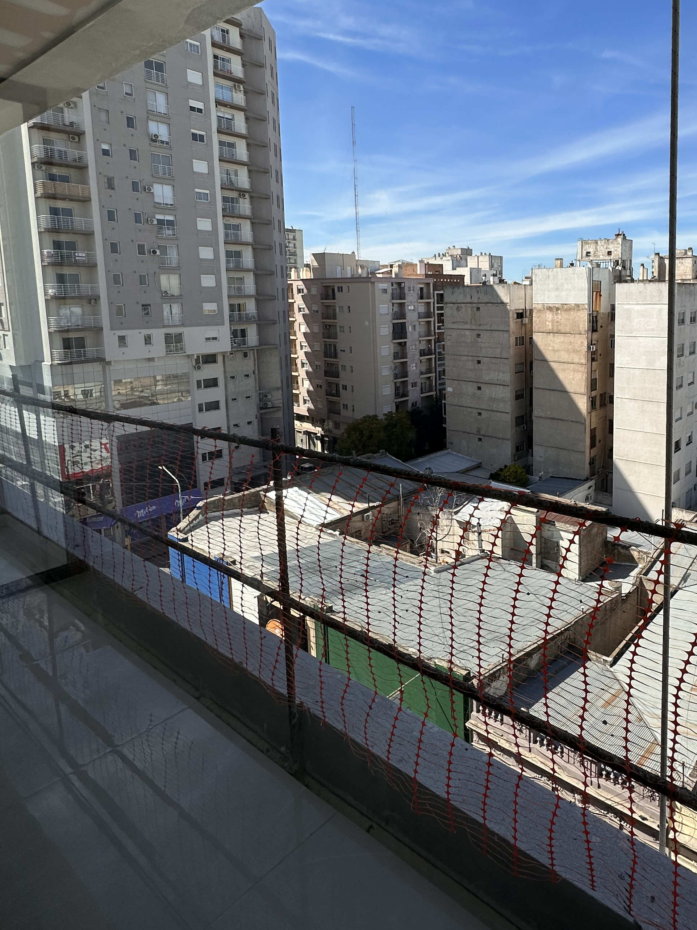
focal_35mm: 22
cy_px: 363
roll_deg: -0.1
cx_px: 524
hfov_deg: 57.9
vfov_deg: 75.4
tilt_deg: -7.6
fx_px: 591
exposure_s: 1/1715
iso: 40
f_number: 2.2
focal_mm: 2.22
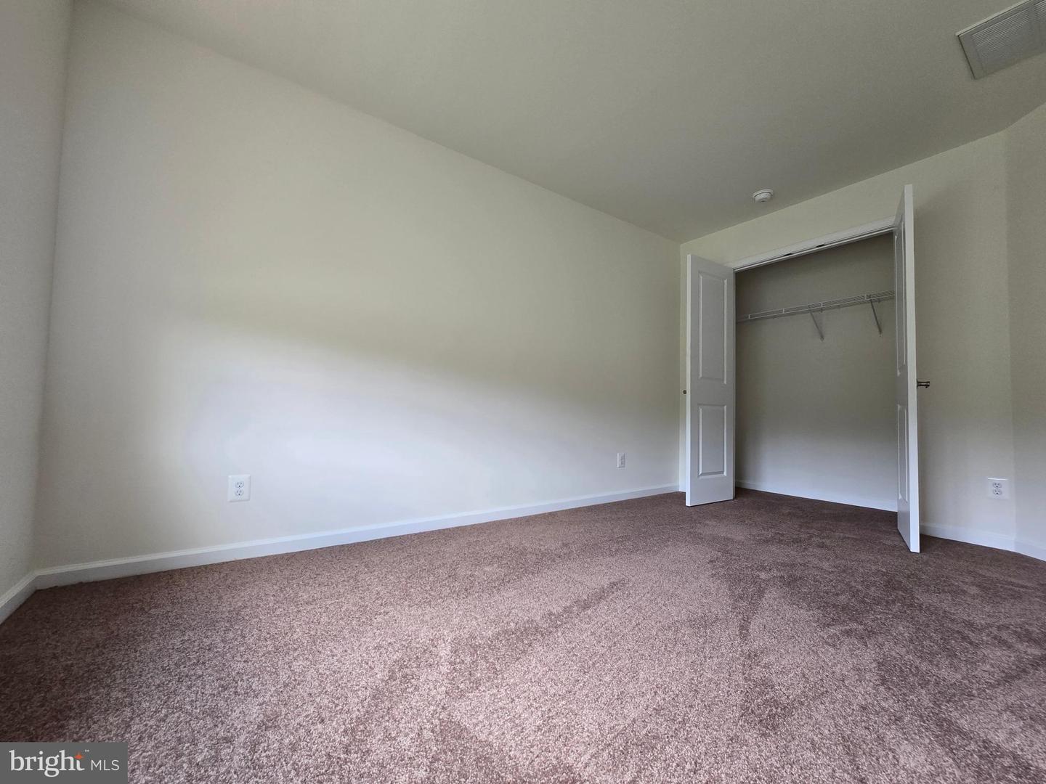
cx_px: 523
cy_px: 392
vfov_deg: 89.9
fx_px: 393
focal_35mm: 13
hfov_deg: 106.2
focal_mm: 2.2
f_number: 2.2
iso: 125
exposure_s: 1/60
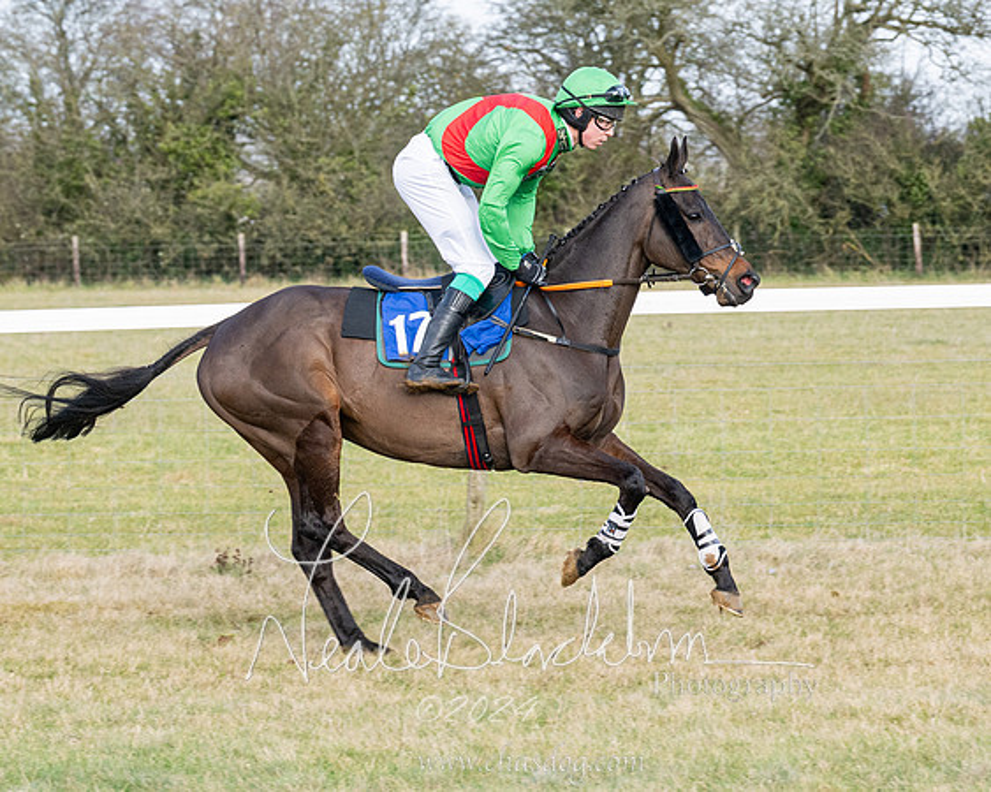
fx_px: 5764
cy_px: 442
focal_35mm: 197
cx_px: 581
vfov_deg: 7.9
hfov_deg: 9.8
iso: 400
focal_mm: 91
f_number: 5
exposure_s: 1/800
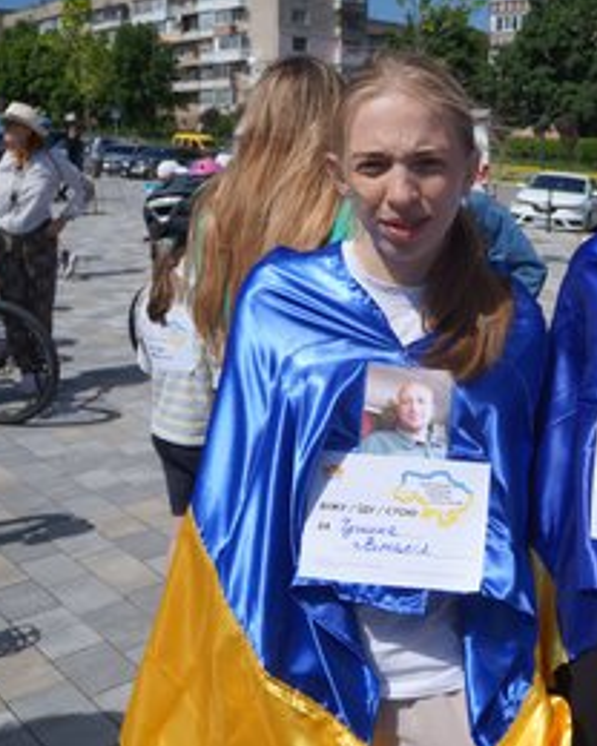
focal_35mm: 39
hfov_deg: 36.7
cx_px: 488
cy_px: 370
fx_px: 861
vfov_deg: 46.8
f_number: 5.6
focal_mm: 18
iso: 200
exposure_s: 1/2500
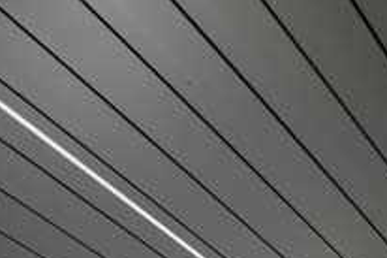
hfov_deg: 15.0
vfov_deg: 9.9
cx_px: -210
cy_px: 556
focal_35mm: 126
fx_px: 1353
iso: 125
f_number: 5.6
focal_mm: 24
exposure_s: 1/200
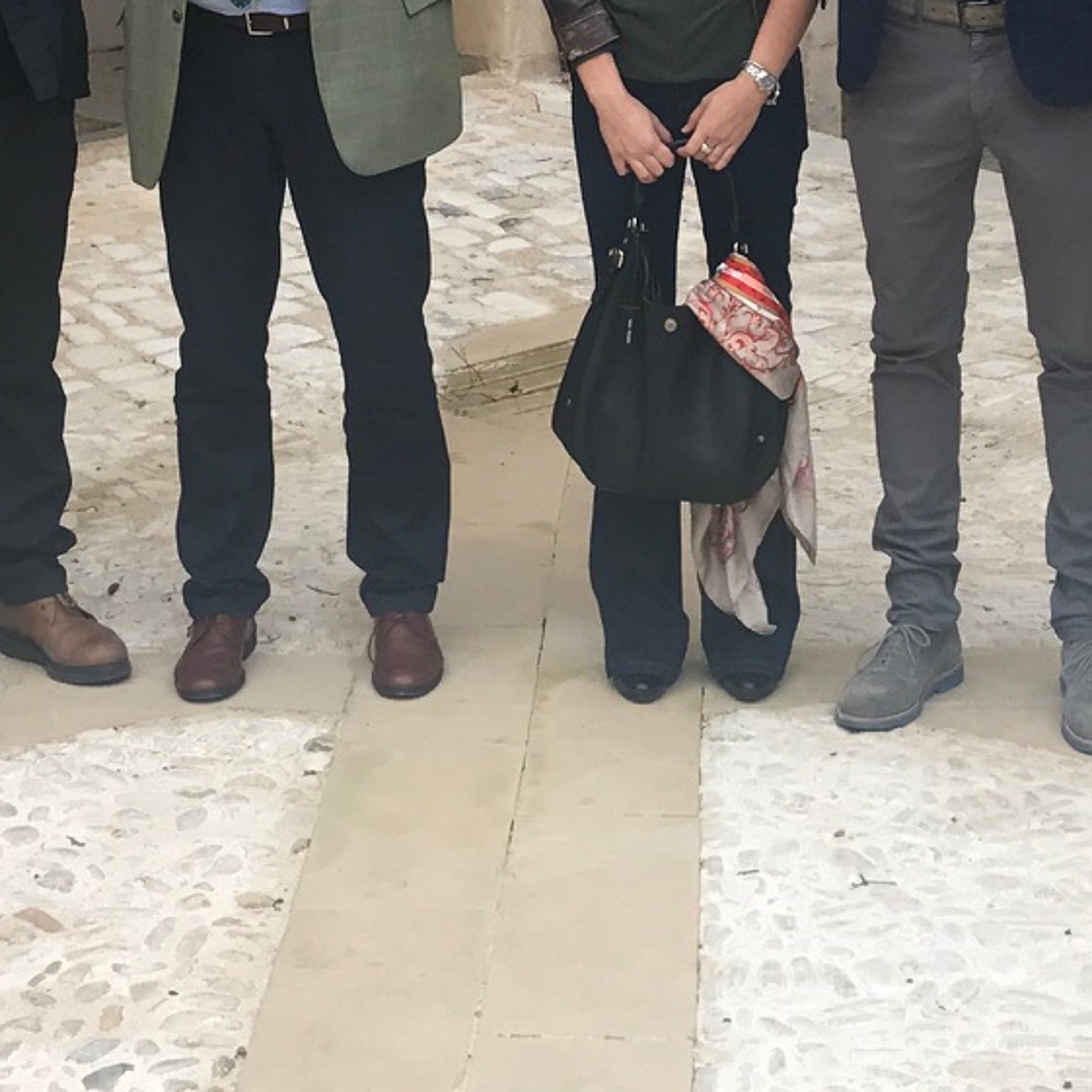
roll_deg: +1.2
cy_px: -84
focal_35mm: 89
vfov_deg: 18.8
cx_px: 578
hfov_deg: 19.5
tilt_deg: -6.6
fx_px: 3176
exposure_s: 1/427
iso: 20
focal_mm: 3.99
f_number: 1.8
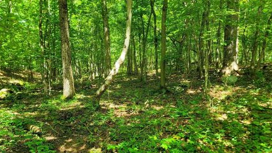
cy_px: 94
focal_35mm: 31
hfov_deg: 62.6
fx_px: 224
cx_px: 127
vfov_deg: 37.6
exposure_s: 1/120
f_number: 1.8
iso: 50
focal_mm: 7
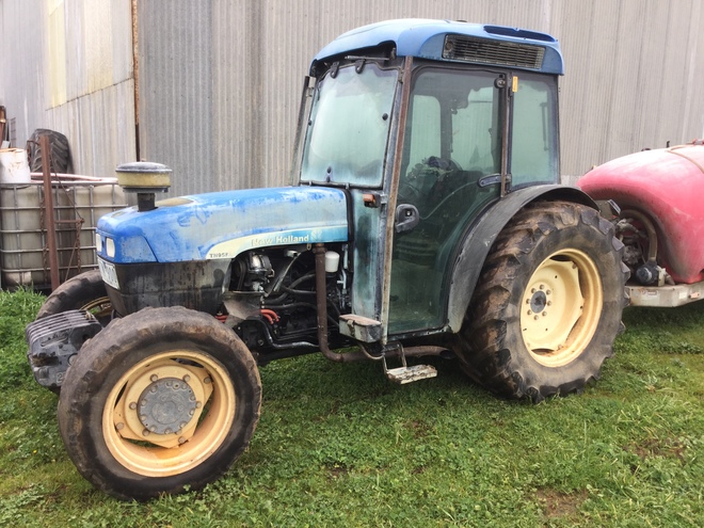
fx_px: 630
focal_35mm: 31
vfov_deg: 45.4
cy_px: 264
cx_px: 352
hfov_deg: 58.4
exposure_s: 1/103
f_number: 2.4
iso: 25
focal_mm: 3.3
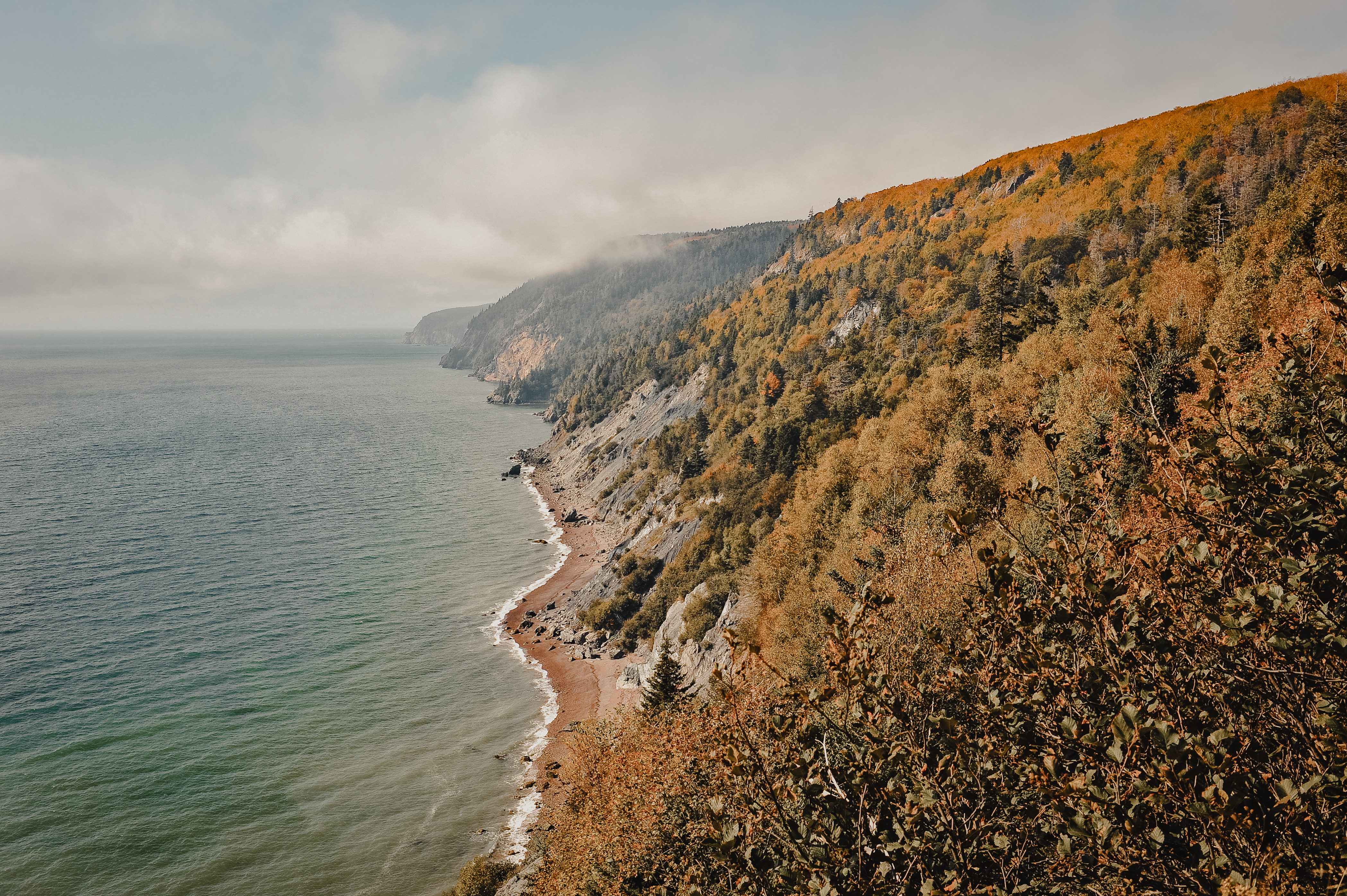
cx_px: 674
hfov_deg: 54.5
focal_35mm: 35
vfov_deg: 37.8
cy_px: 448
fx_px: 1309
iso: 320
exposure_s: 1/200
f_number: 9
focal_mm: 35
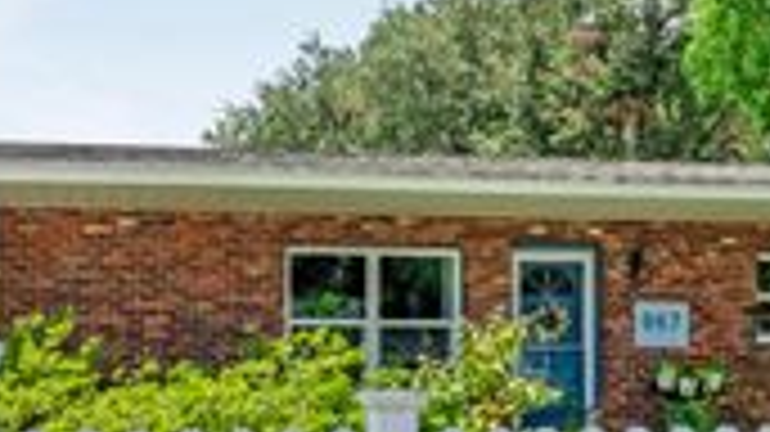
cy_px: 335
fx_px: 1031
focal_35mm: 51
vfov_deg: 23.4
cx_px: 293
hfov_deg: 40.7
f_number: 9
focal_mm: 11
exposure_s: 1/4000
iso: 250
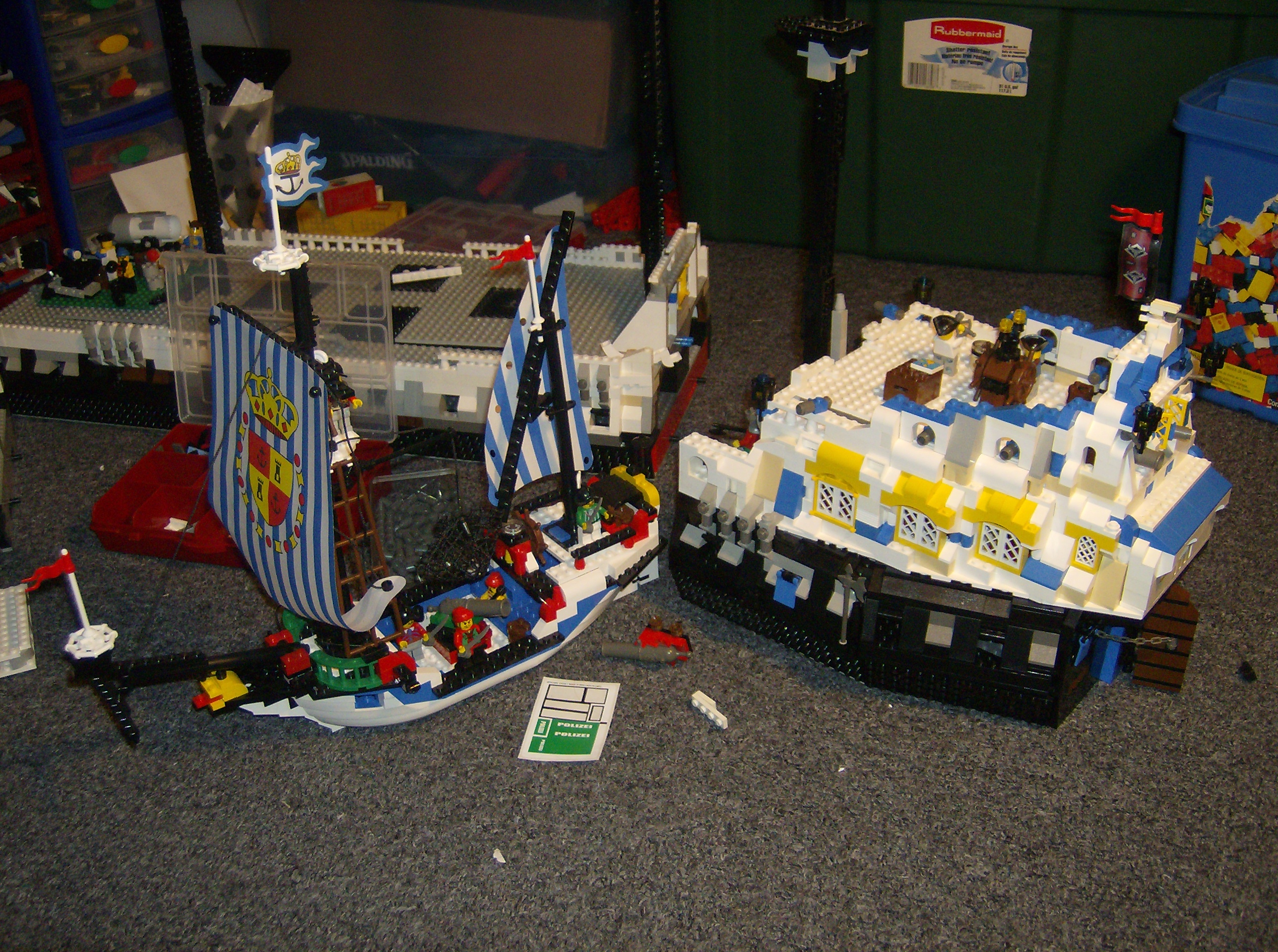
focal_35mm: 36
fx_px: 1326
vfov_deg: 39.5
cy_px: 476
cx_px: 639
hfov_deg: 51.5
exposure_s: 1/60
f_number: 2.8
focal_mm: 6
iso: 200
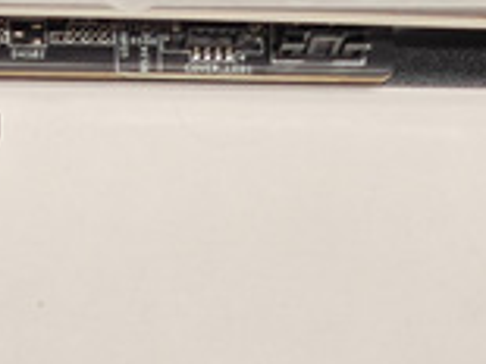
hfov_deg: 5.4
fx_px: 5149
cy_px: -496
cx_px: -213
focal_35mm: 367
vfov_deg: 4.0
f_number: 1.8
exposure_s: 1/100
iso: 320
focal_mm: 12.28
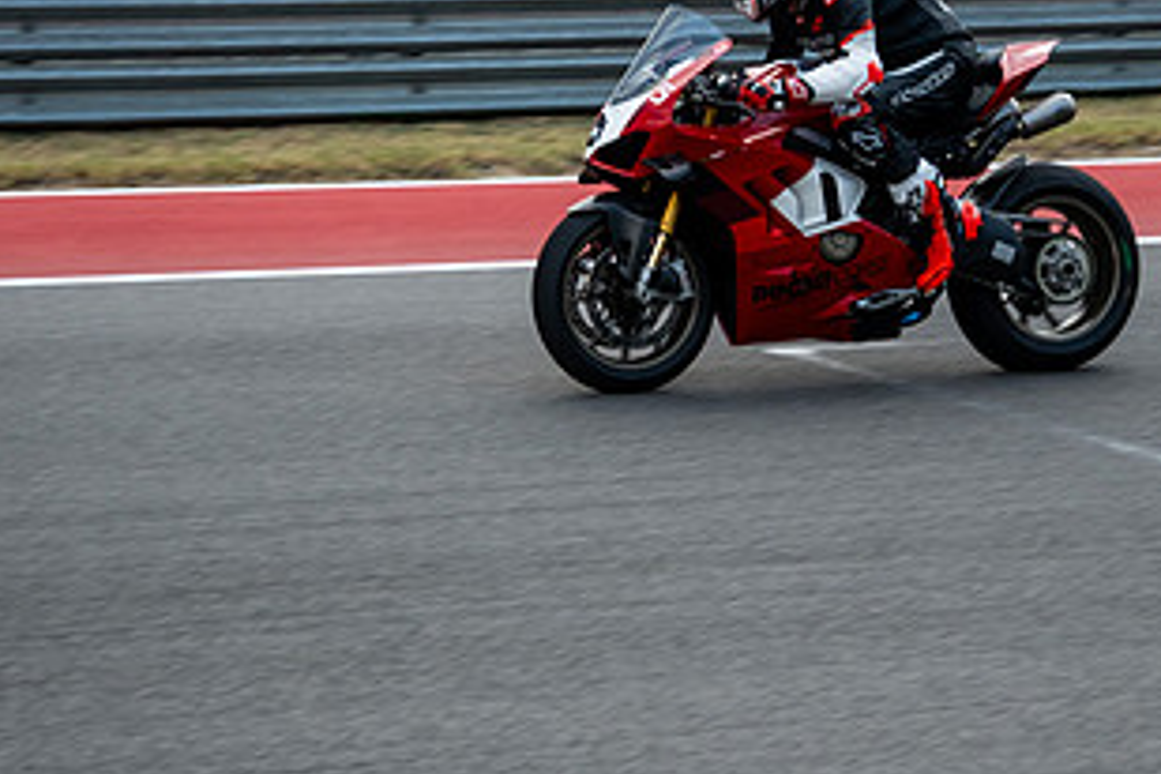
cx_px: 684
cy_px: 317
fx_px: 5031
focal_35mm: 156
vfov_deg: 8.8
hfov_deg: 13.2
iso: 250
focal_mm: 55
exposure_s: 1/1250
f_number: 2.8
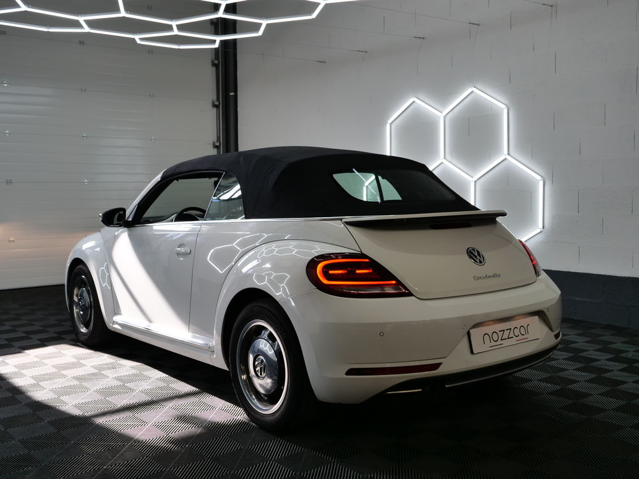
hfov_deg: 49.0
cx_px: 320
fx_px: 701
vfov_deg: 37.7
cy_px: 240
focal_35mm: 38
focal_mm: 19
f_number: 3.9
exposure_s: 1/80
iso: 200
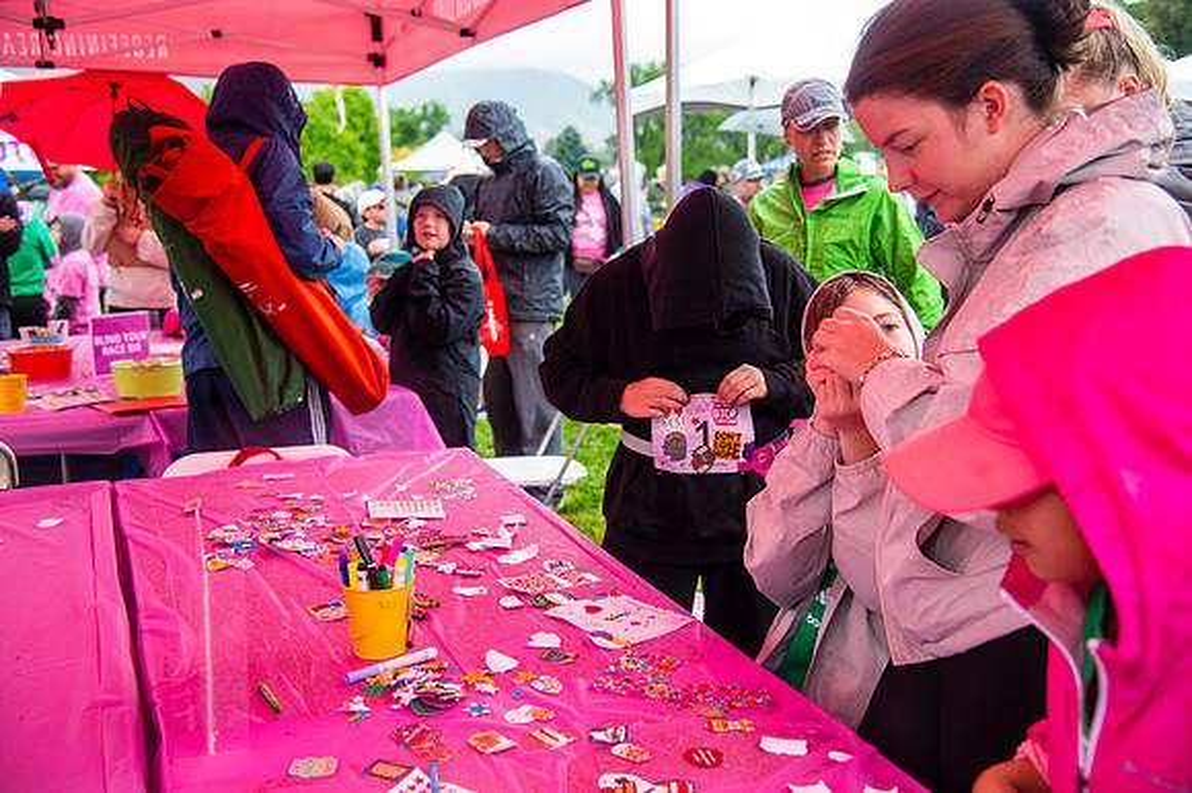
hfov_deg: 50.7
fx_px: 1257
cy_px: 396
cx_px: 596
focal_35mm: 38
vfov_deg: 35.0
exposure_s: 1/200
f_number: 4
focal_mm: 38
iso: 2000
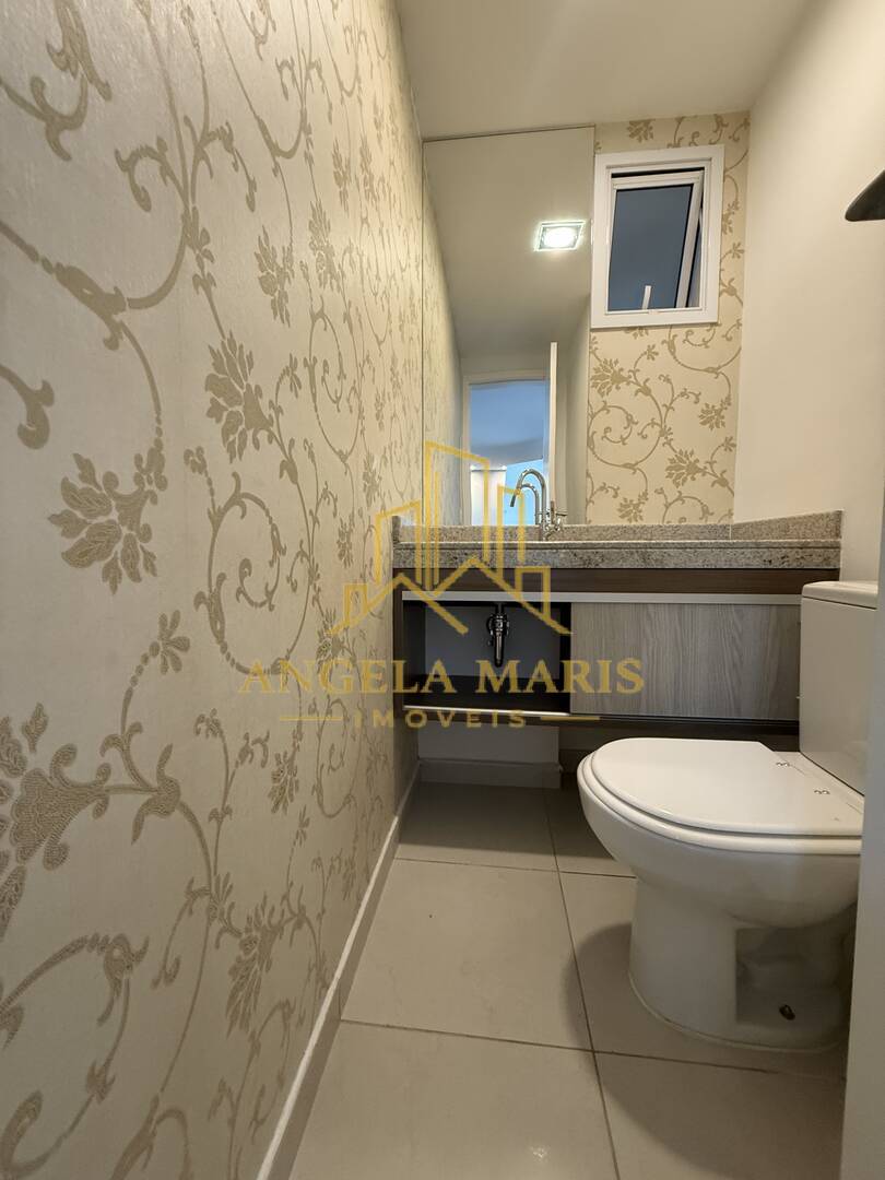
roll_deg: -1.3
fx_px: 477
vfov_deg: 102.1
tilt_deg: -4.2
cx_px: 442
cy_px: 590
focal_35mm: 14
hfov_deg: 85.7
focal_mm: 2.22
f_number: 2.2
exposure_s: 1/60
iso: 320
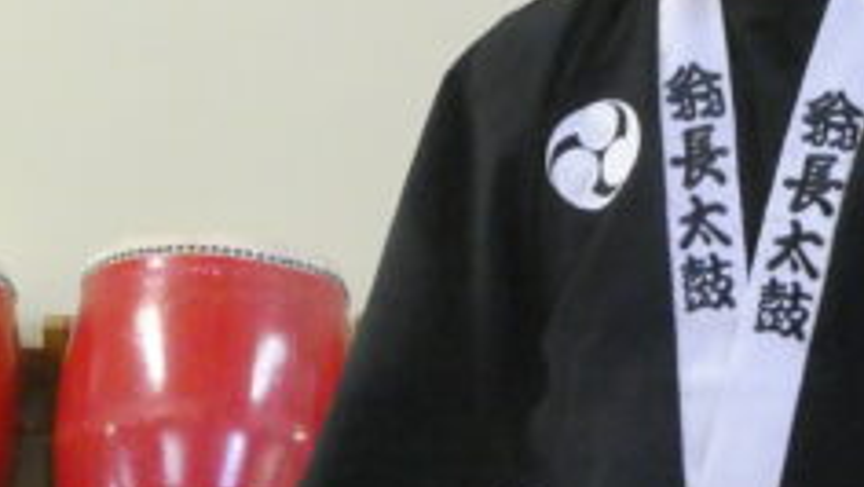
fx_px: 2017
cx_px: 536
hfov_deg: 24.1
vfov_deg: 13.7
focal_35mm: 88
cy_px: 361
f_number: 3.5
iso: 1600
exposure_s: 1/30
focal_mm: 5
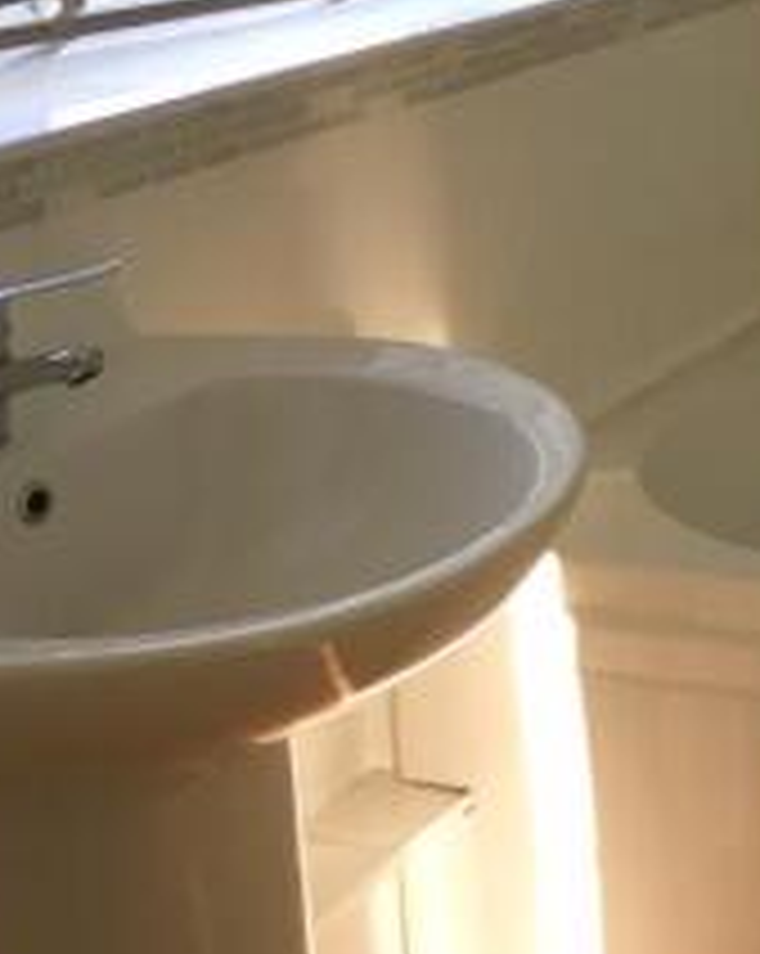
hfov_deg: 17.3
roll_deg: +0.2
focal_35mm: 78
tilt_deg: -13.1
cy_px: 137
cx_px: 1198
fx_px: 2198
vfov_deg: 23.9
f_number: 2.2
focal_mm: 4.15
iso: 32
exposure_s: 1/33
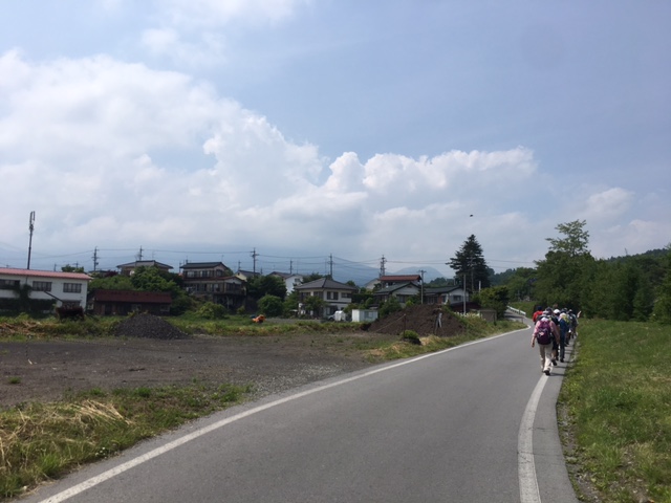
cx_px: 336
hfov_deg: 61.7
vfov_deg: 48.2
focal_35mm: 29
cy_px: 252
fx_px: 562
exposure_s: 1/3205
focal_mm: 4.15
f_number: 2.2
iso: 25
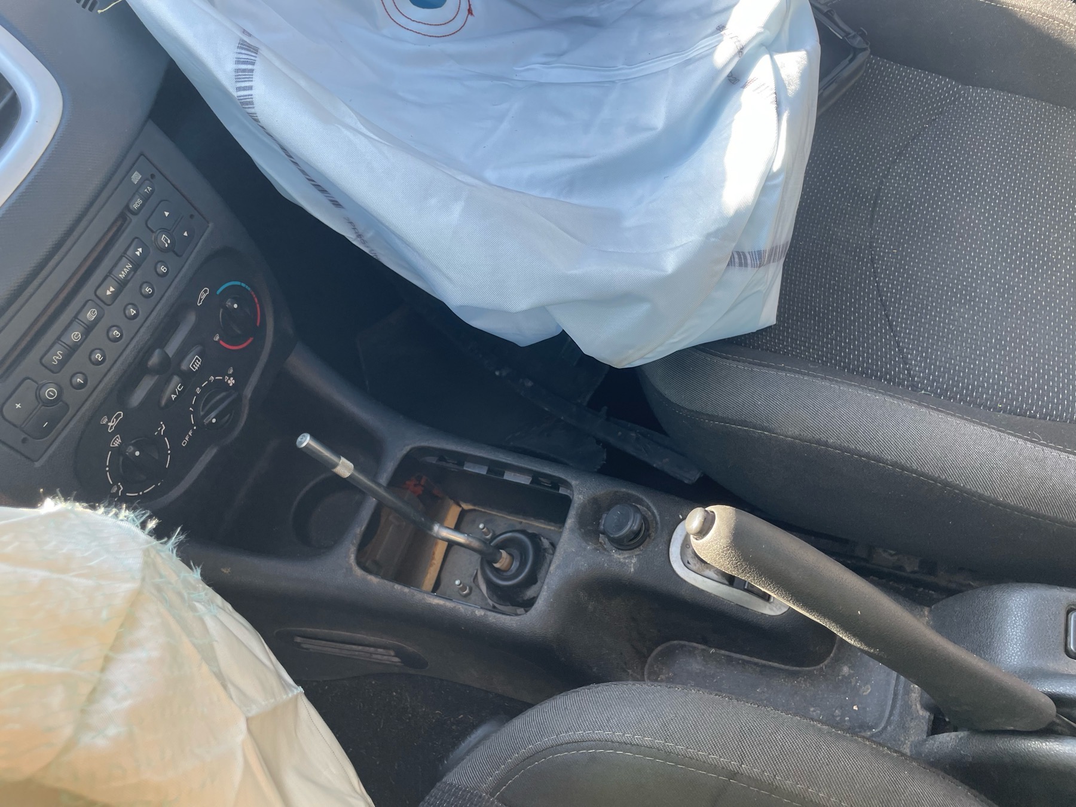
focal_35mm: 26
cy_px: 404
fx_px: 808
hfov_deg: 67.3
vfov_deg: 53.1
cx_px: 538
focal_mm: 4.2
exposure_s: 1/112
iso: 32
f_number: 1.6
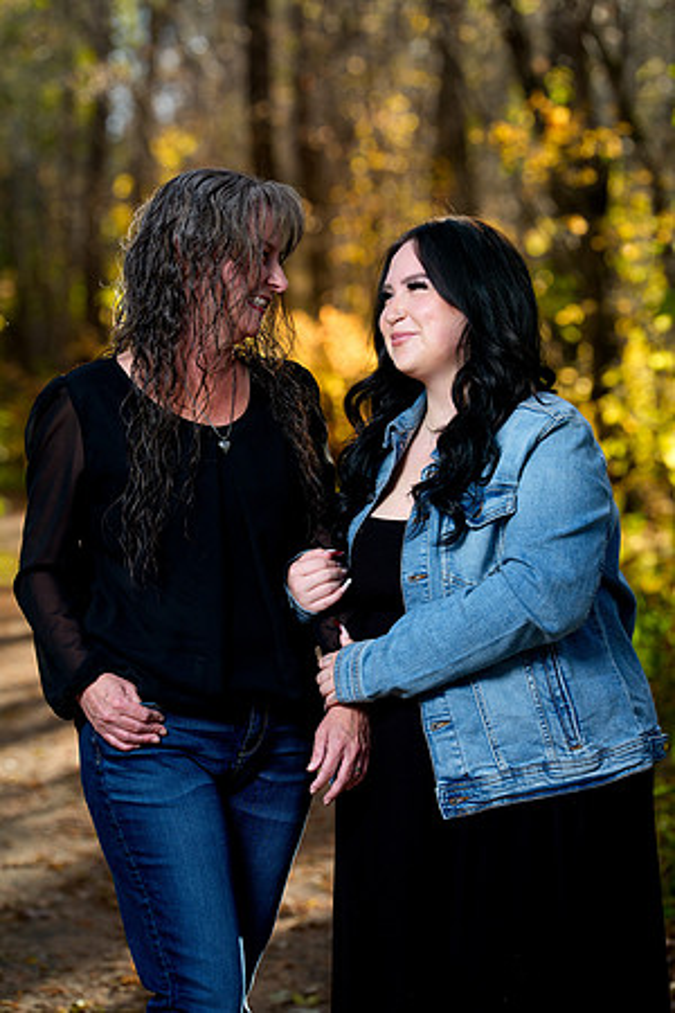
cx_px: 338
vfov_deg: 17.3
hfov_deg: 11.6
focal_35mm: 118
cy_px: 506
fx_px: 3318
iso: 400
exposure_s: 1/160
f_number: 4
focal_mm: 118
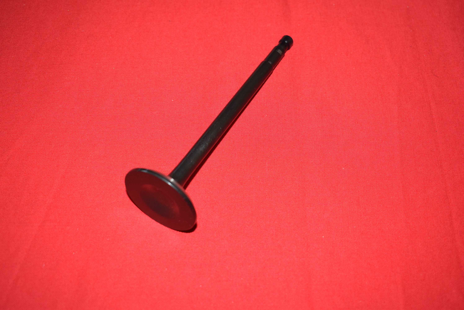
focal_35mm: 46
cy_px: 155
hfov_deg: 42.3
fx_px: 600
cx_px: 232
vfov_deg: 29.0
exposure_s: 1/160
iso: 800
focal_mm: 31
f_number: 5.6
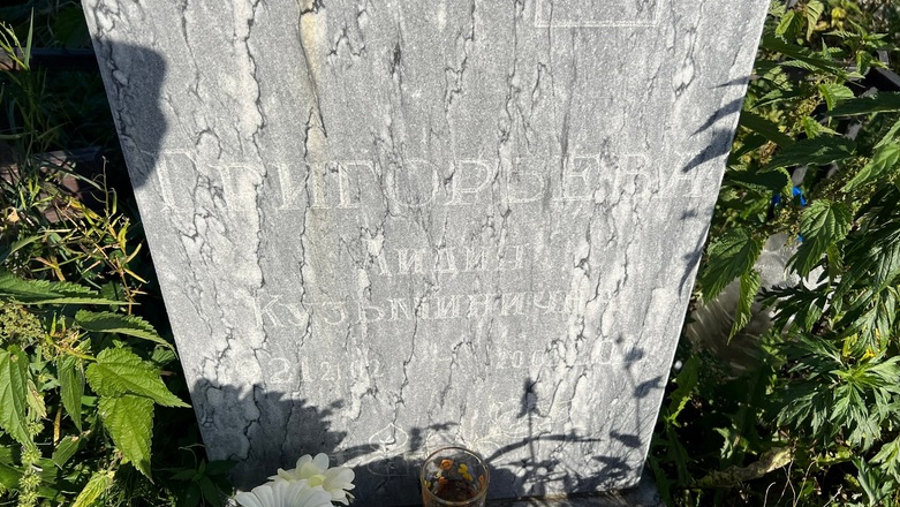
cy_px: 243
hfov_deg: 66.0
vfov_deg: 40.2
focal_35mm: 29
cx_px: 452
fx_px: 692
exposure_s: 1/6993
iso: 50
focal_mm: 5.7
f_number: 1.5
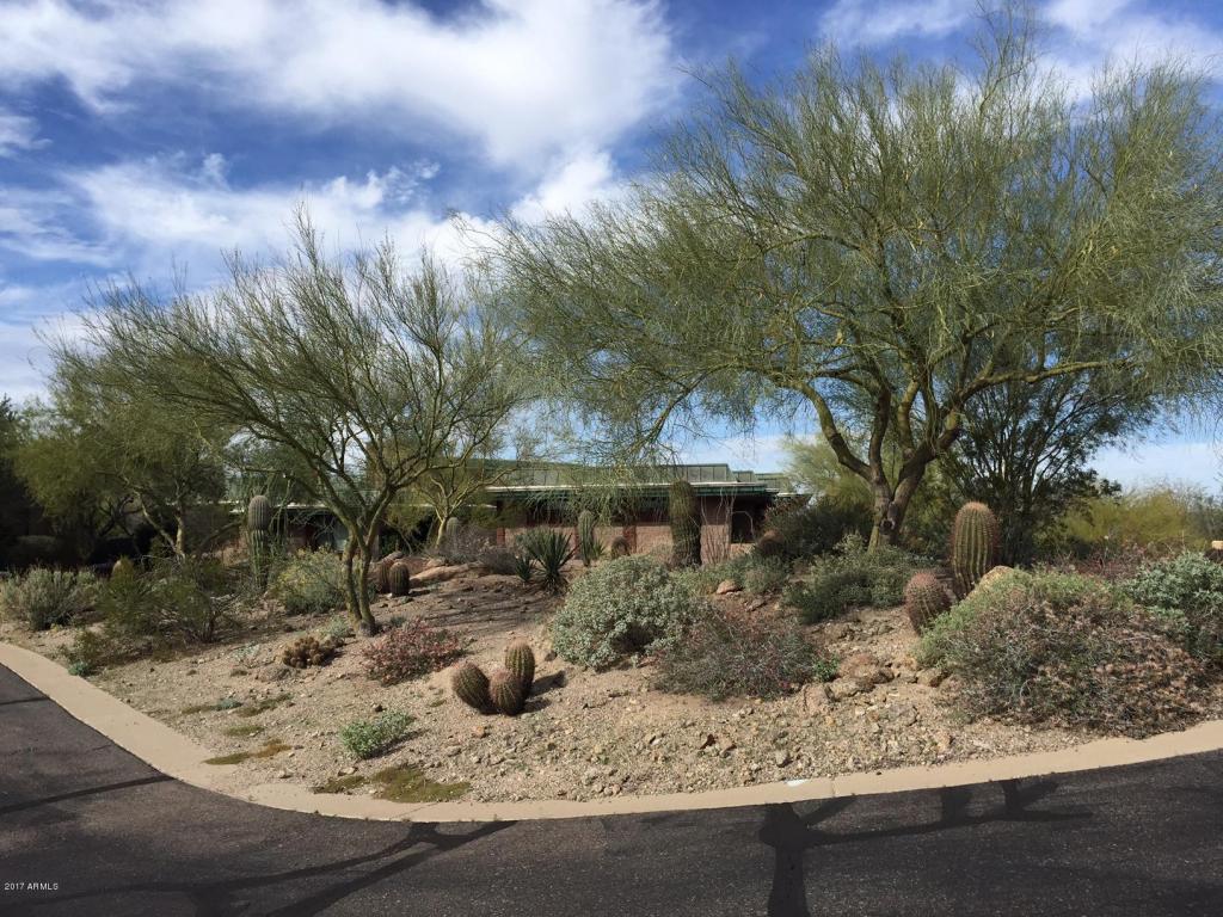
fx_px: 1025
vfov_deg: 48.2
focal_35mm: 29
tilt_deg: +5.3
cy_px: 458
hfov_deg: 61.7
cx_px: 612
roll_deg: +0.7
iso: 32
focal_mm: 4.15
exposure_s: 1/1980
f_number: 2.2
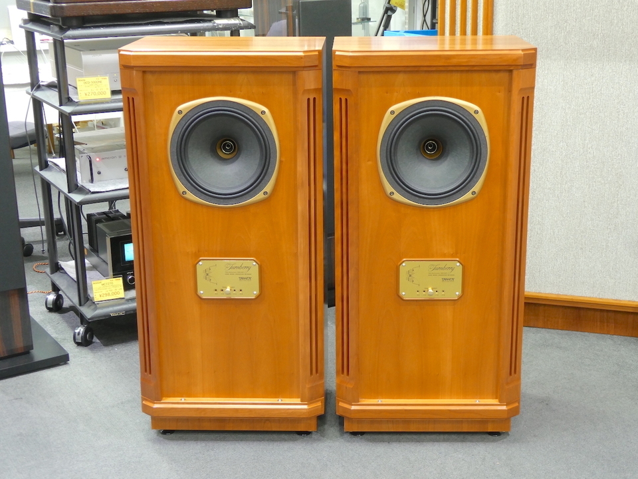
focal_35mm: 50
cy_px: 240
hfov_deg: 38.2
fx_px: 922
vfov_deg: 29.1
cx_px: 319
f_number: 4.1
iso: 200
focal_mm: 9
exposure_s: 1/2.5
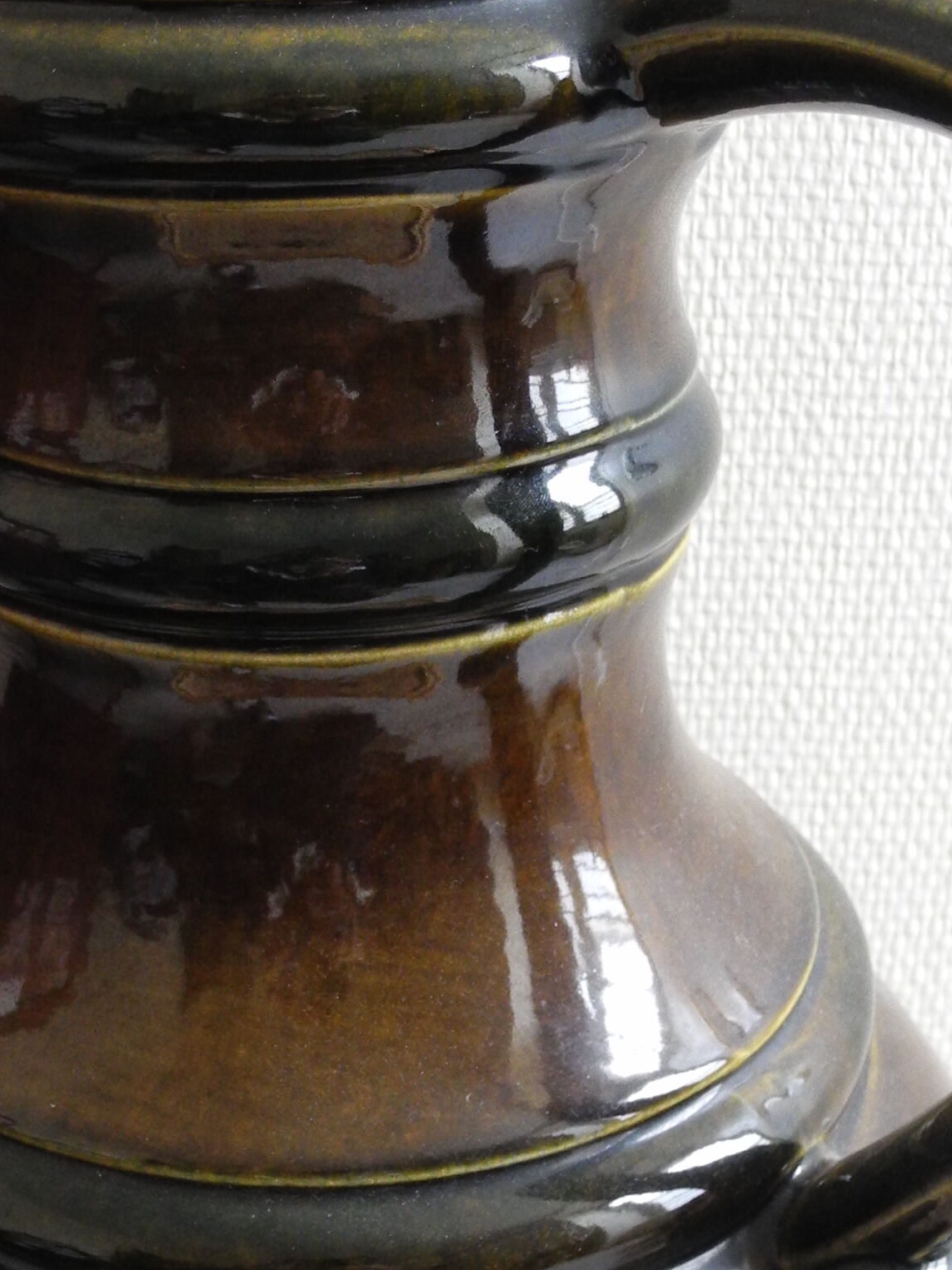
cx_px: 405
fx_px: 2458
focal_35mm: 67
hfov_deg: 21.9
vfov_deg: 28.9
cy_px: 756
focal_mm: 6
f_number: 2.8
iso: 400
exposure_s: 1/11
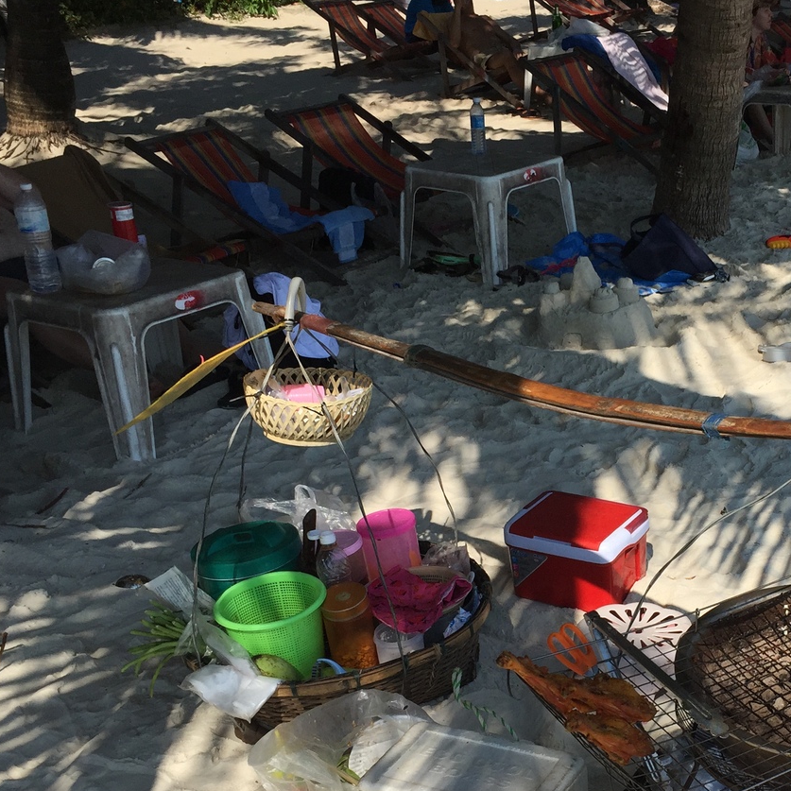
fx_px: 1267
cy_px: 536
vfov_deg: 34.3
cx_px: 625
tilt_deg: -25.9
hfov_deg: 33.7
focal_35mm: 49
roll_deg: +0.6
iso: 32
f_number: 2.2
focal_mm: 4.15
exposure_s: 1/3300
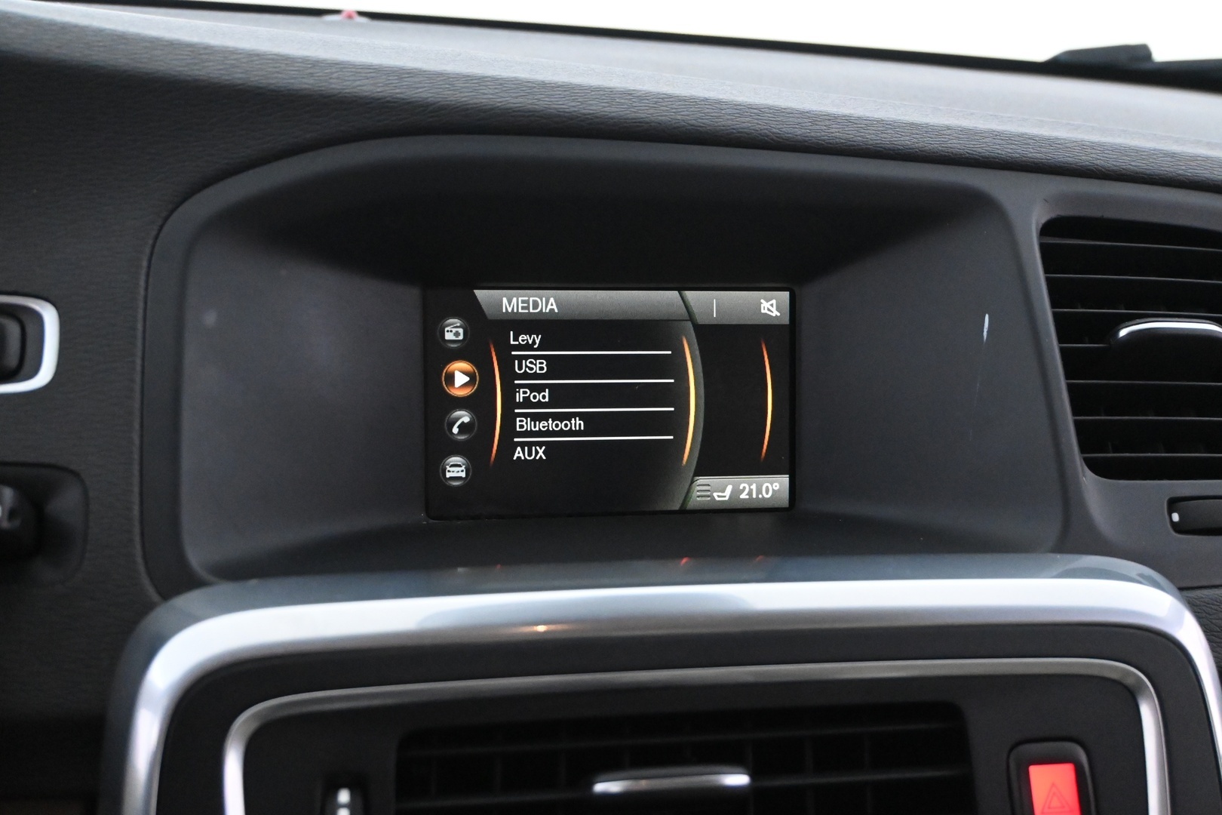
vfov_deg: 32.4
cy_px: 408
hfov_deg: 47.2
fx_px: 1400
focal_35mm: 41
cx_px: 611
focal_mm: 27.5
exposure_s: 1/50
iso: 6400
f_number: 4.5
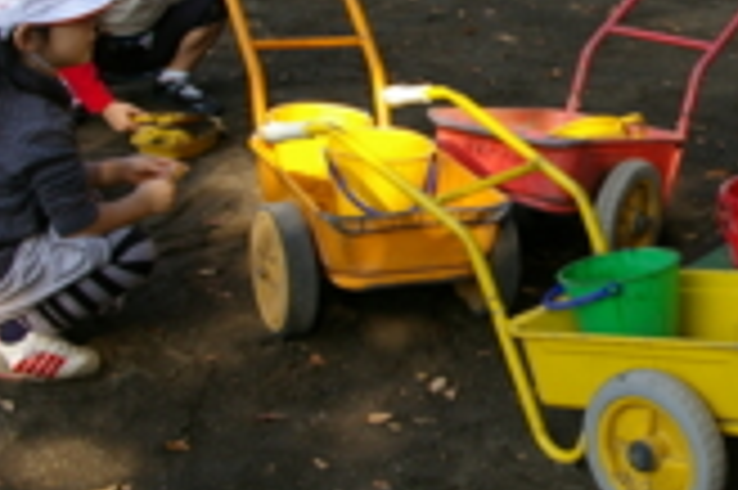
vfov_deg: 15.4
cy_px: 88
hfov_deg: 22.6
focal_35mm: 88
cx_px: 652
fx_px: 1802
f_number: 6.7
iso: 200
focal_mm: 24
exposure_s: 1/125
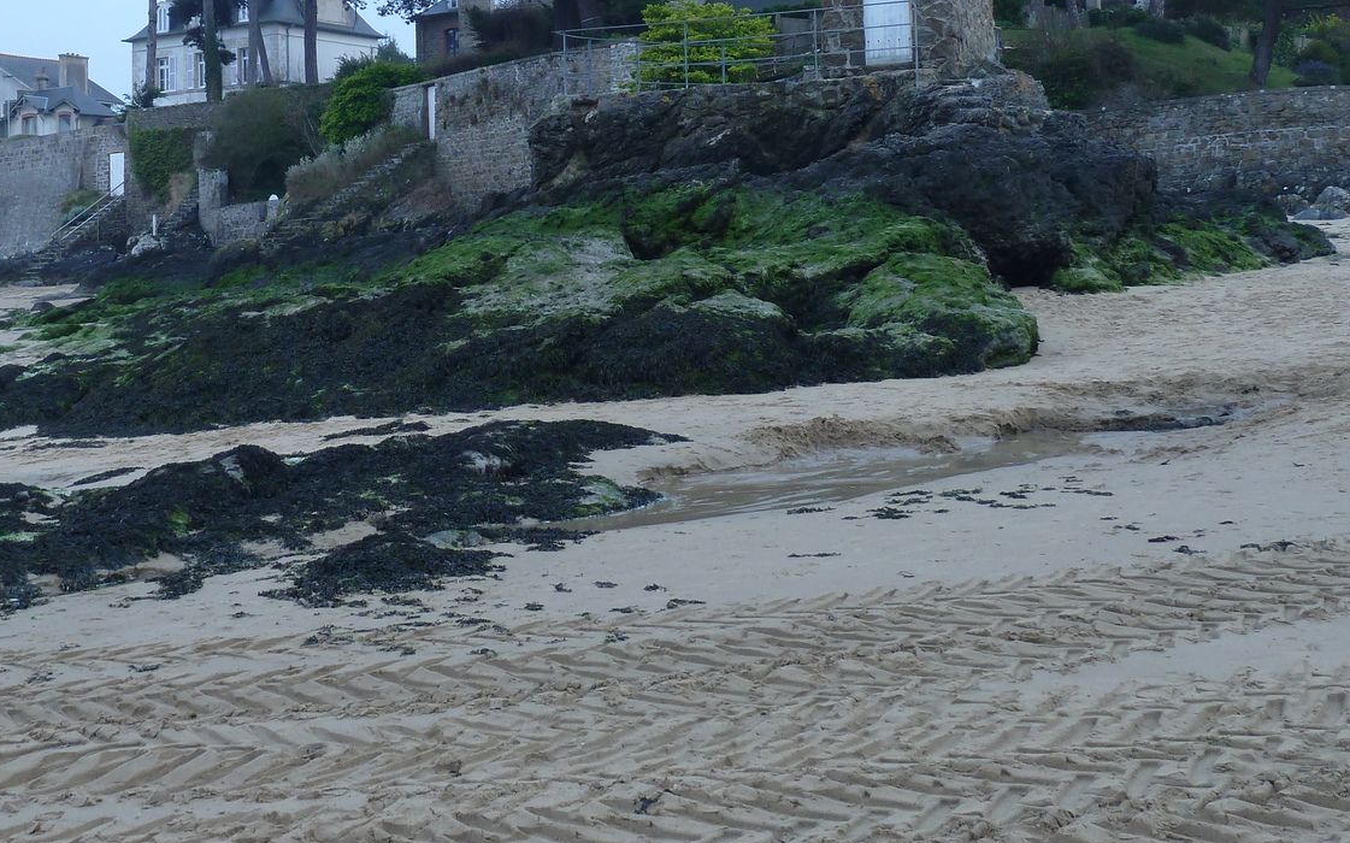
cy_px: 193
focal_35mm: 56
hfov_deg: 35.9
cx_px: 434
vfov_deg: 22.9
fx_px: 2060
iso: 80
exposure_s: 1/60
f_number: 3.6
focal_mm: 6.1
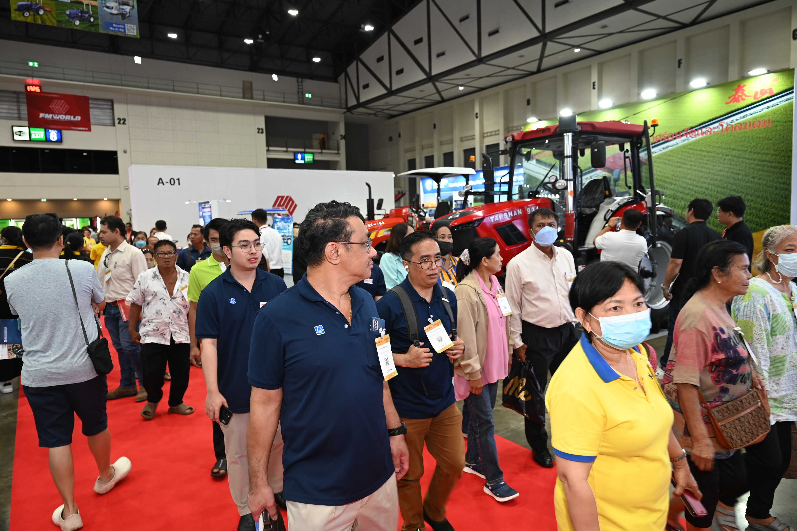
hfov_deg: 73.7
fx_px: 531
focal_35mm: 24
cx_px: 398
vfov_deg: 53.1
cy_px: 266
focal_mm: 24
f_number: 3.5
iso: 800
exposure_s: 1/80
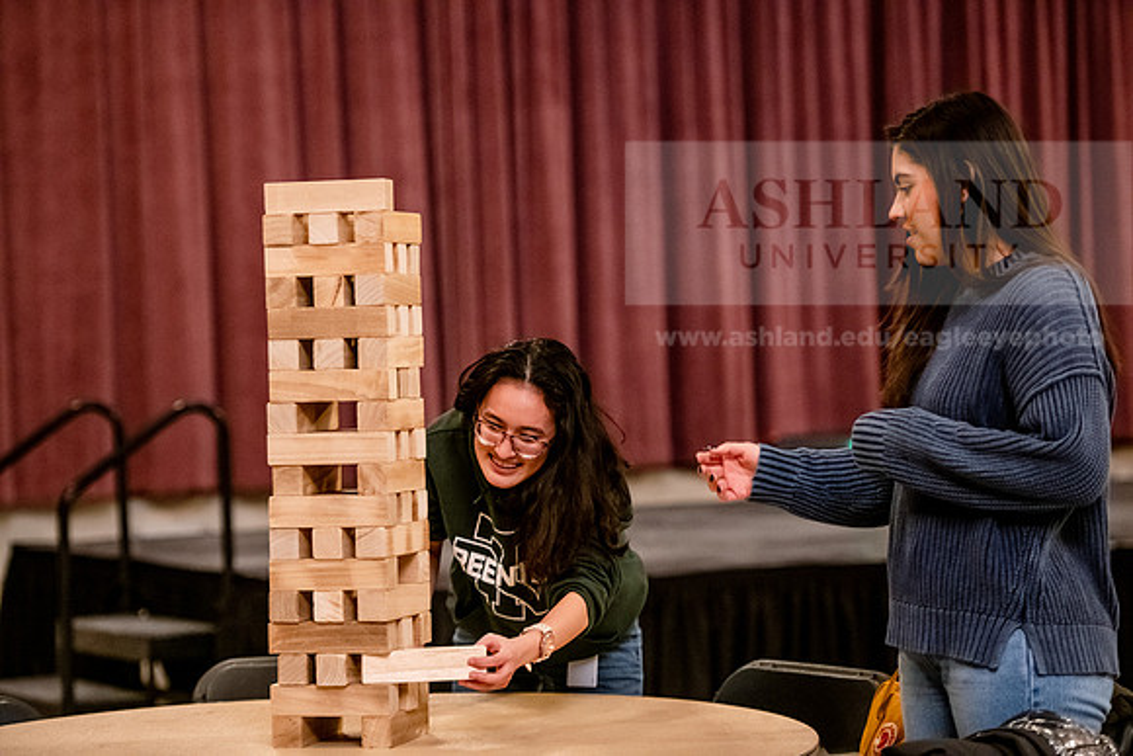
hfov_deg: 18.6
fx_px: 3463
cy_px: 378
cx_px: 566
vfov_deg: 12.5
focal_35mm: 110
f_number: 2.8
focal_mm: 110
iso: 3200
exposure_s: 1/160
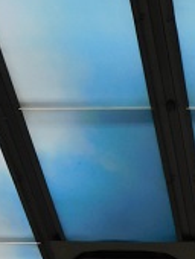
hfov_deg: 14.6
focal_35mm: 94
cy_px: 420
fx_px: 704
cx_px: 300
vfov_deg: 17.9
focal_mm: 4.5
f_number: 3.4
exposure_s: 1/100
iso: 125
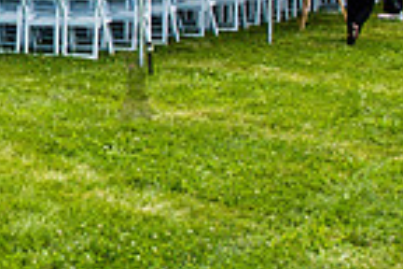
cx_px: -227
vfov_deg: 11.1
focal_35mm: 121
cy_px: -63
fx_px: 1354
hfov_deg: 15.4
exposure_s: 1/500
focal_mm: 28
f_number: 5.6
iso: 200
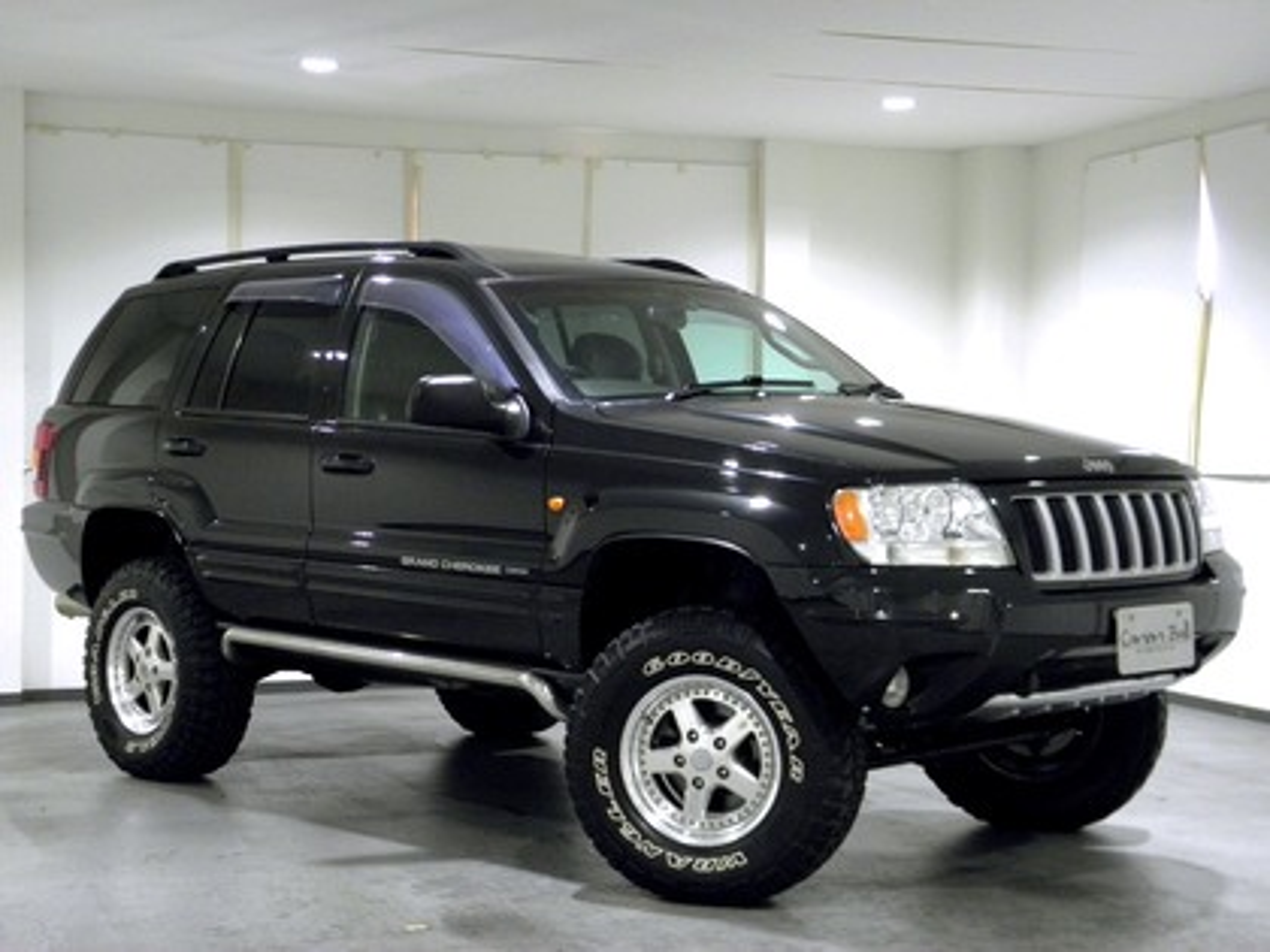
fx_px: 1981
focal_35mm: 54
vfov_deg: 27.0
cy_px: 476
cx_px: 635
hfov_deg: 35.5
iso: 200
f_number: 4.1
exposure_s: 1/8
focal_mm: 9.7
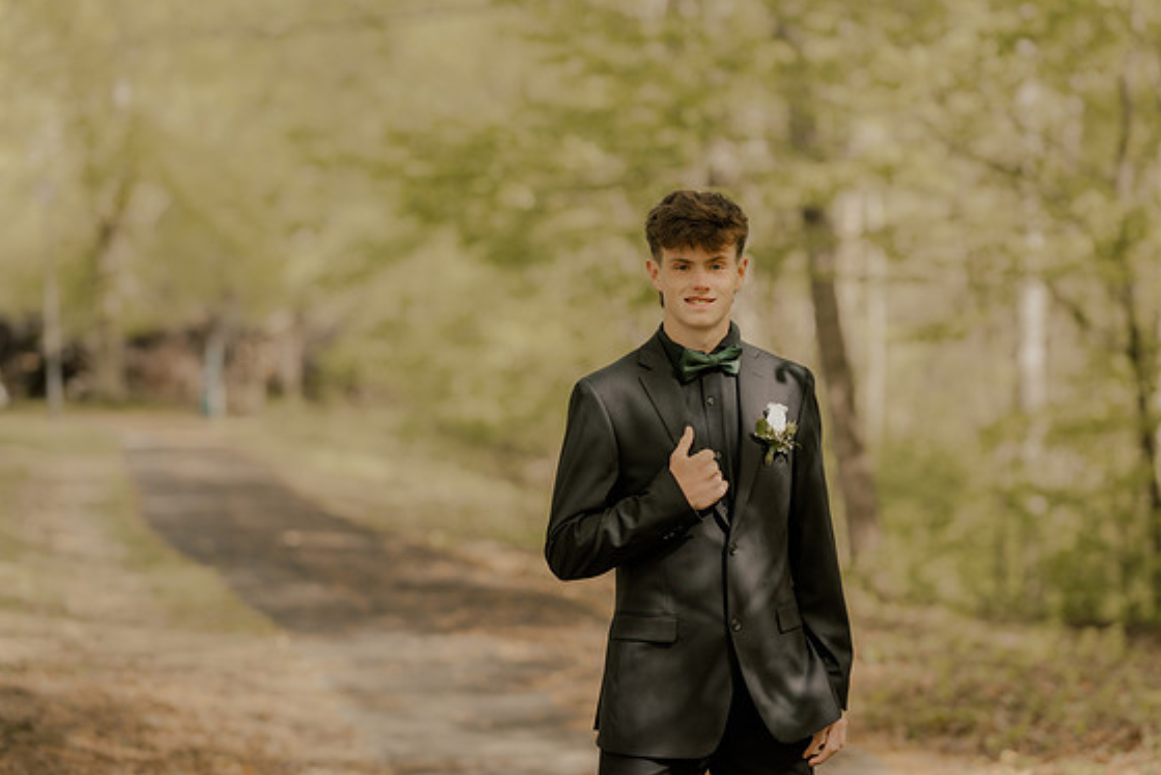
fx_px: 2839
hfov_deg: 23.1
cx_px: 593
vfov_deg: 15.6
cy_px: 397
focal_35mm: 88
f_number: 2
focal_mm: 85
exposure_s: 1/320
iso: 100
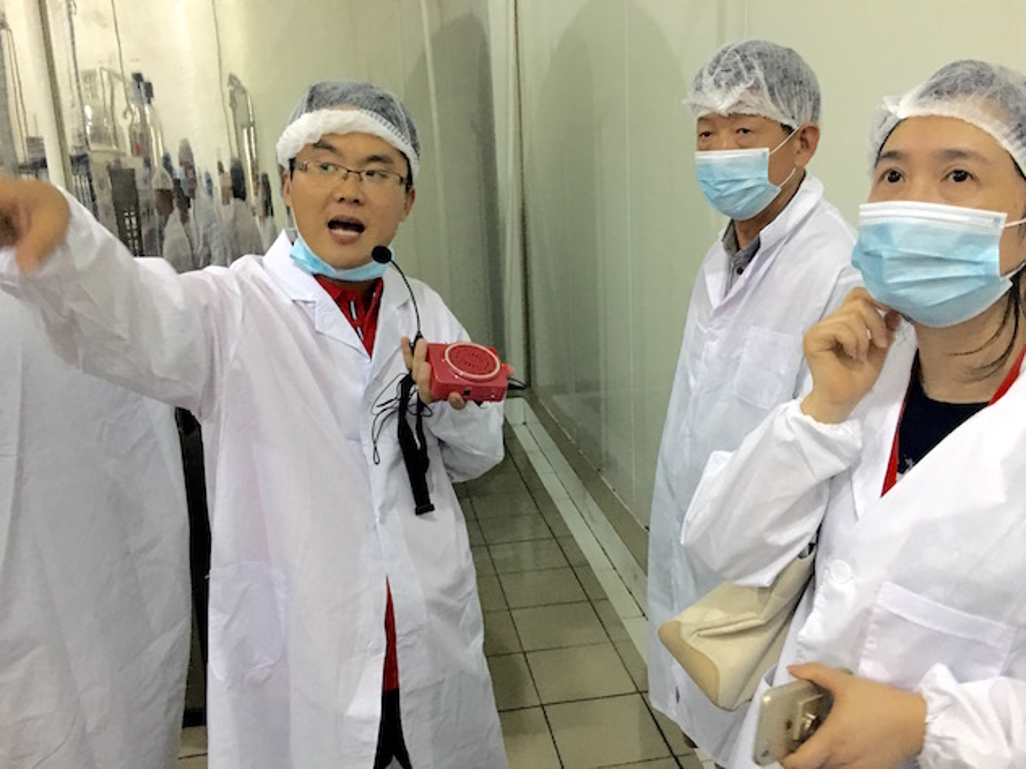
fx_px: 860
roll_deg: +2.5
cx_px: 513
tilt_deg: -11.9
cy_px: 384
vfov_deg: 48.2
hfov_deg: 61.7
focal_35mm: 29
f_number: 2.2
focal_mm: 4.15
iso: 500
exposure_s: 1/17
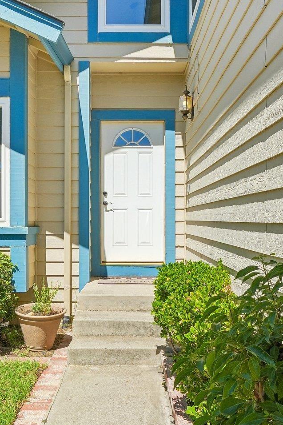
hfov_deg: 43.5
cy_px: 185
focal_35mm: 30
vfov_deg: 61.7
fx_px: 354
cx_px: 128
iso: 500
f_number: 10
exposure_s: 1/800
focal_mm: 14
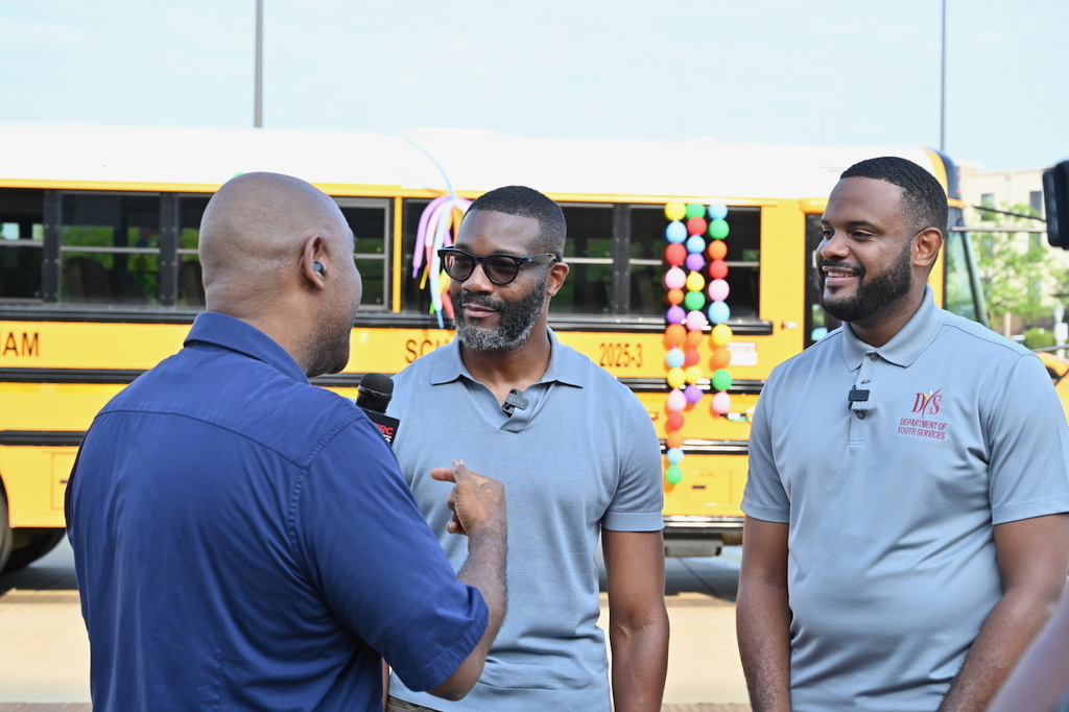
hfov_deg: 38.2
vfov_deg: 26.0
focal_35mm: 52
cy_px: 356
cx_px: 534
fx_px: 1544
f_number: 5.6
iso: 200
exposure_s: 1/250
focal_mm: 52
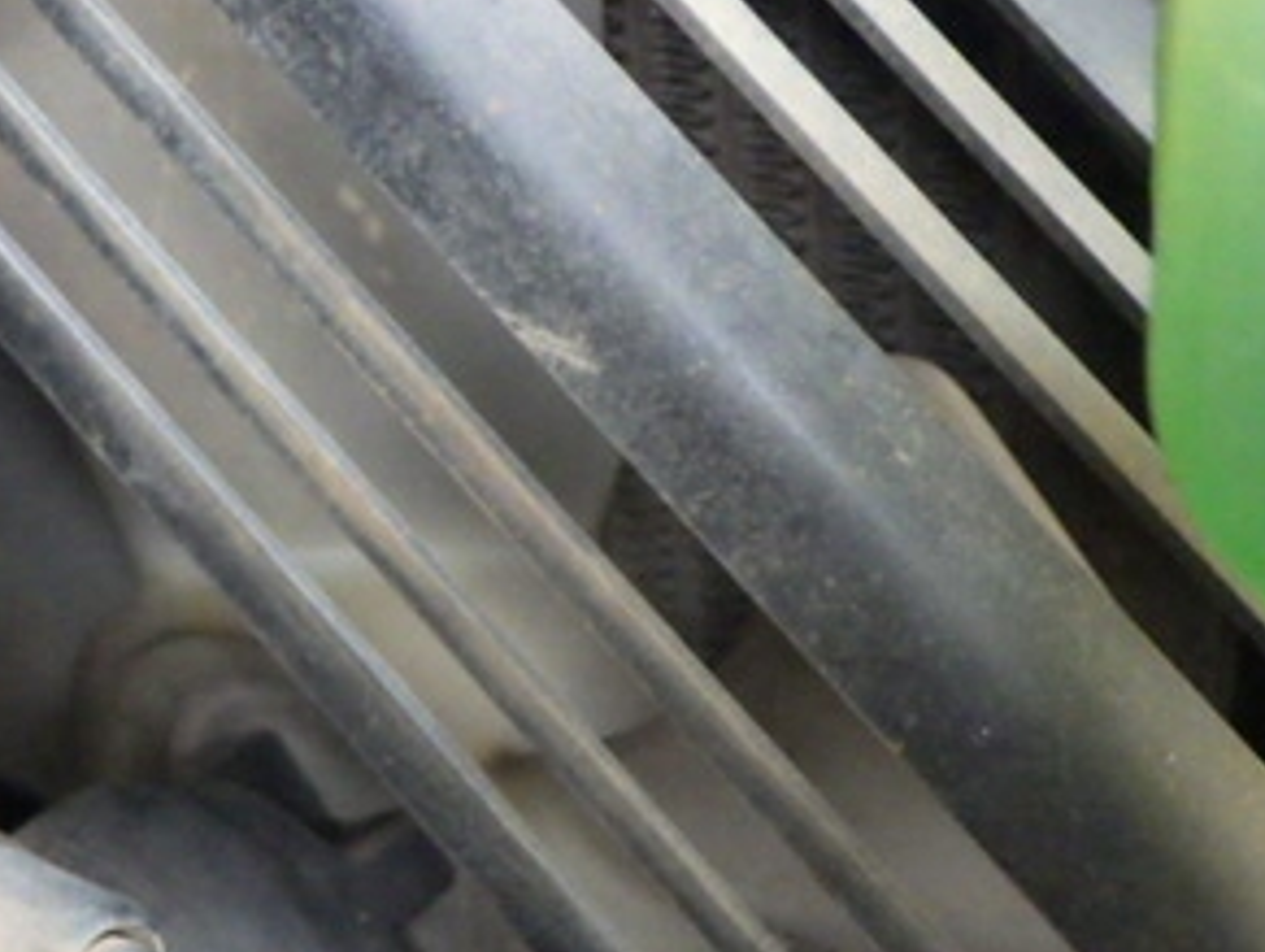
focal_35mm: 56
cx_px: 387
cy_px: 696
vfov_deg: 25.9
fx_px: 2049
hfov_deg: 33.9
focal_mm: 6.1
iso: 1600
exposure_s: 1/40
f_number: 3.8
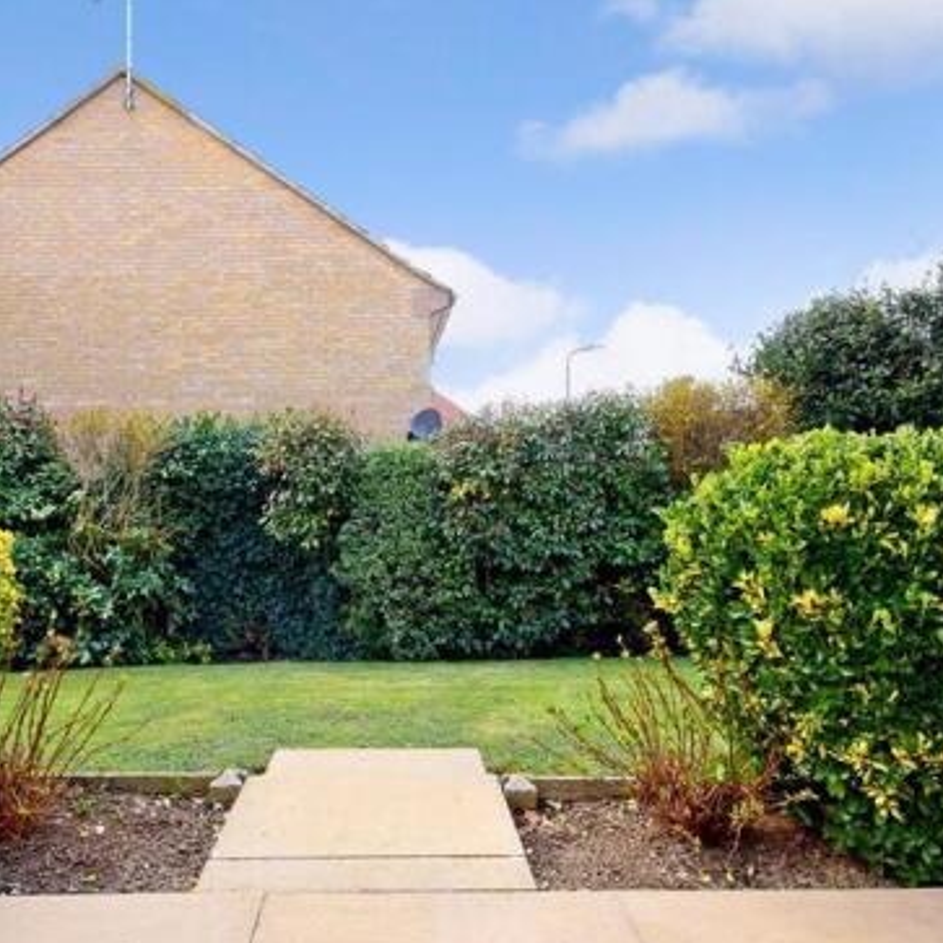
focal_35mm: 23
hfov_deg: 66.8
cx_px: 390
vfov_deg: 67.3
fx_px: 709
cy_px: 479
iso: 400
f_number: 16
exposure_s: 1/60
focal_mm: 10
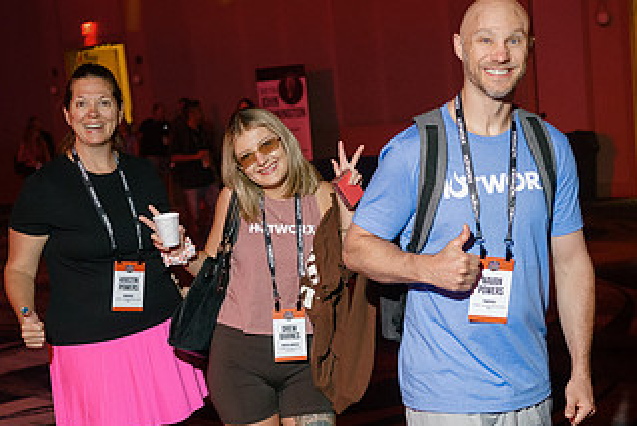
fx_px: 1133
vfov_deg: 21.2
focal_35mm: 64
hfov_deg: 31.3
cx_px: 372
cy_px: 276
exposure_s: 1/160
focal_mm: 35
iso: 1250
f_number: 2.8
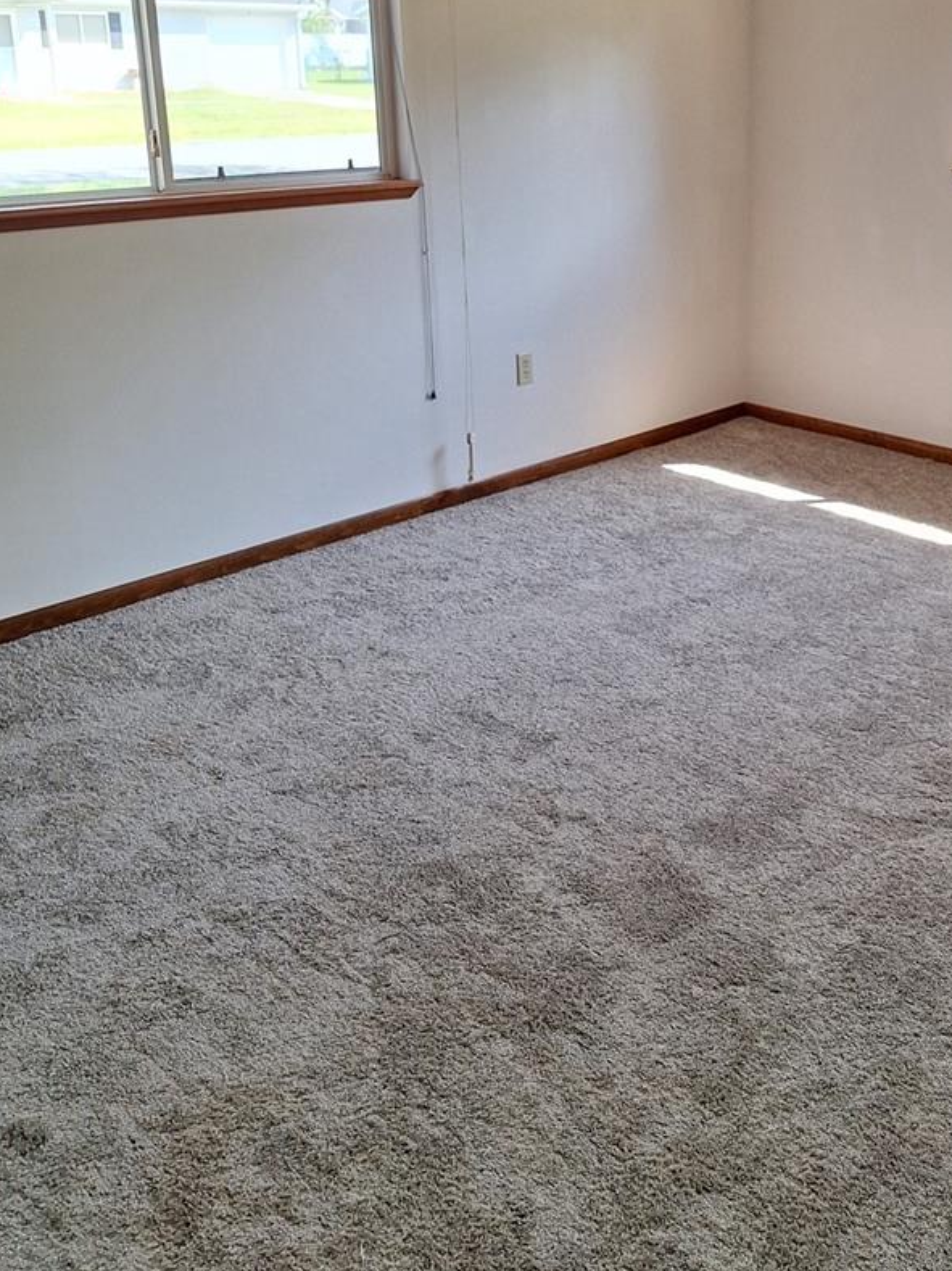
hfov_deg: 39.7
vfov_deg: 51.6
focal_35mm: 35
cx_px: 694
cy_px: 419
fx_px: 1284
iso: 40
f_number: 1.8
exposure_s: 1/120
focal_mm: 5.54
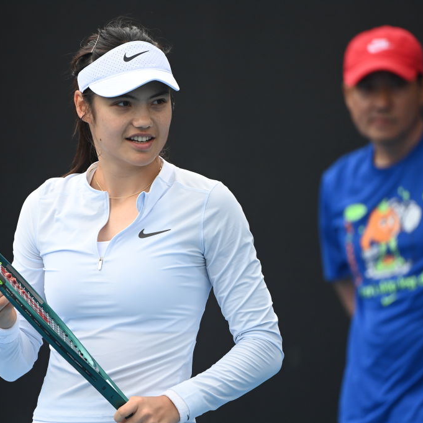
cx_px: 126
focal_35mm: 716
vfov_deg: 2.4
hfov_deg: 2.4
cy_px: 212
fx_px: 9899
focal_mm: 560
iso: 1600
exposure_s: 1/2000
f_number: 6.3
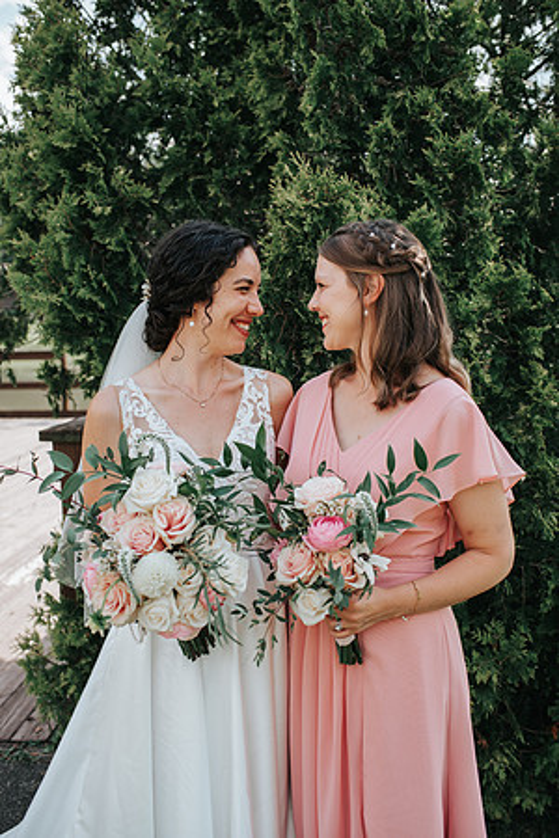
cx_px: 280
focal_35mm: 35
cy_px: 419
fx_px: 815
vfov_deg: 54.4
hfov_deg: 37.9
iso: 125
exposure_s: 1/640
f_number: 3.2
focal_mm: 35
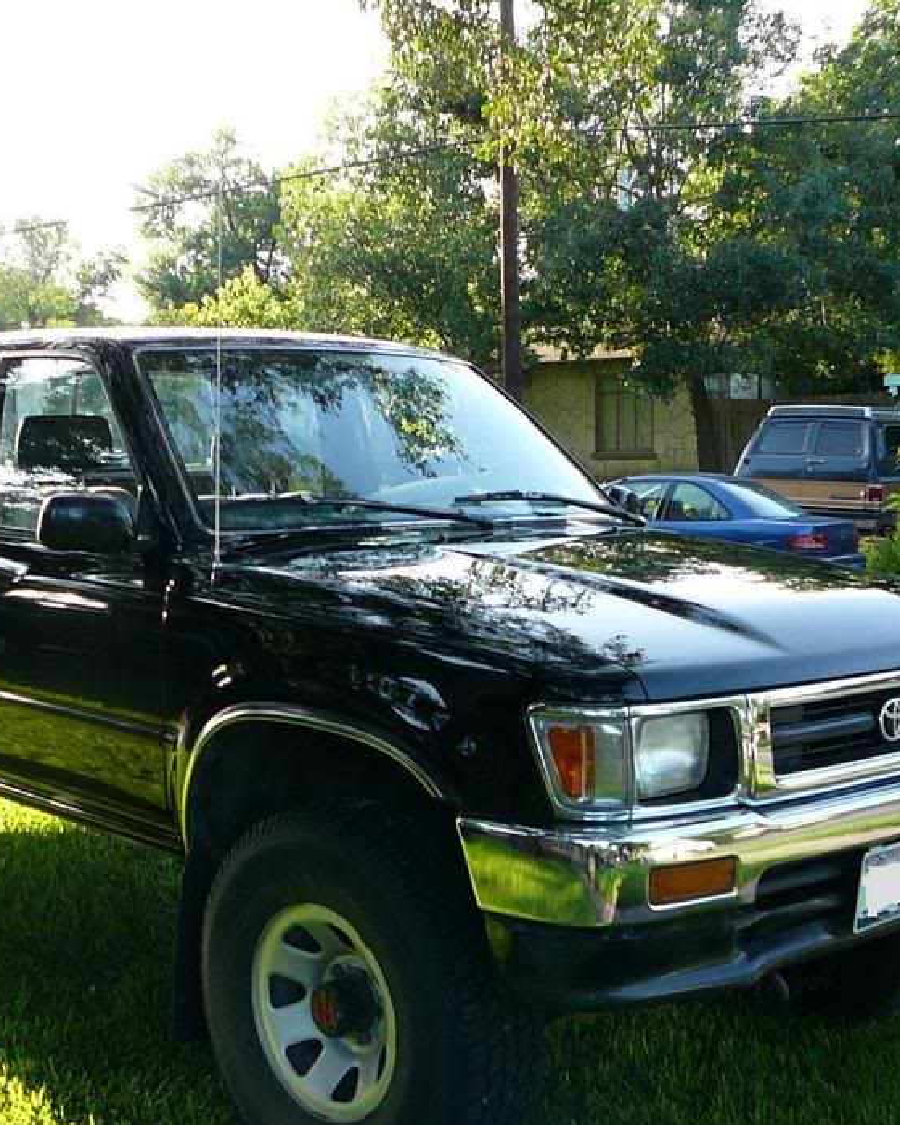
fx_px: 1665
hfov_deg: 30.0
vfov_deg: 37.3
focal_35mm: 50
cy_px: 604
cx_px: 288
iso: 80
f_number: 2.8
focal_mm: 5.2
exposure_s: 1/100
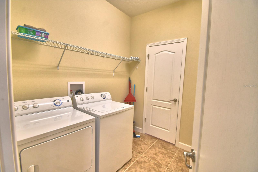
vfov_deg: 77.3
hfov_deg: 100.4
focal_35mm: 15
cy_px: 86
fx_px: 107
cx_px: 129
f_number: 4.5
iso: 400
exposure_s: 1/80
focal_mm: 10
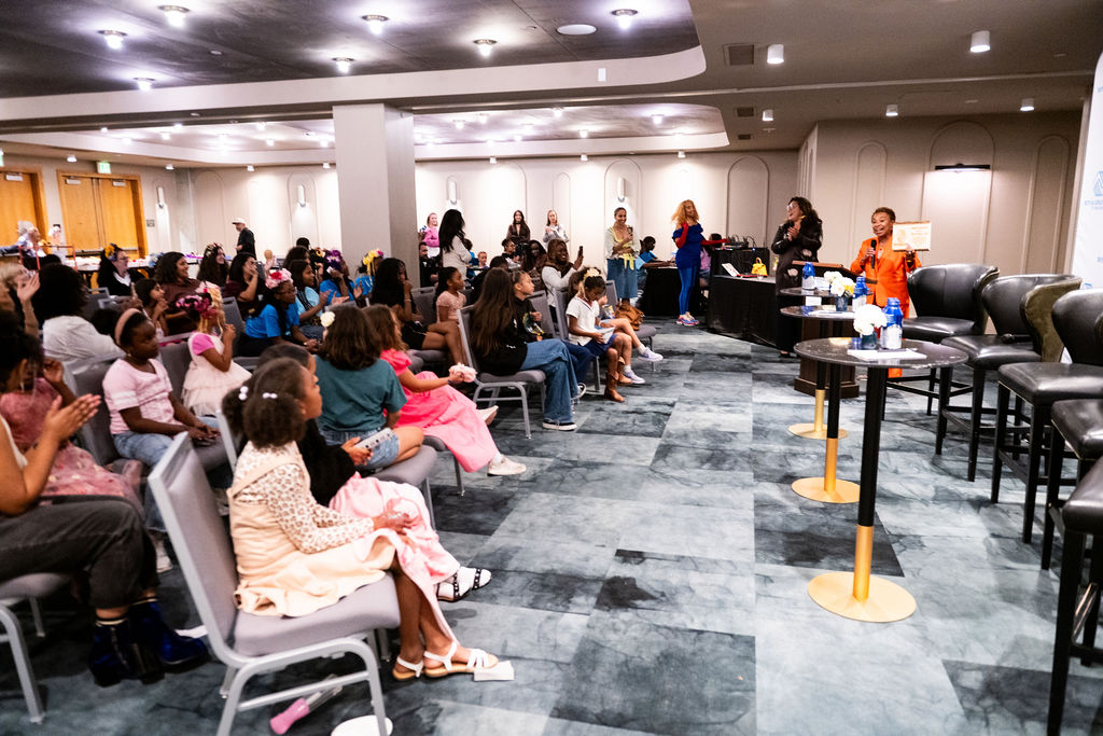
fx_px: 735
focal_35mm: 24
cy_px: 368
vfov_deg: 53.1
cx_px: 552
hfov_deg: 73.7
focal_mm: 24
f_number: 2.8
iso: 2500
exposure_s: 1/100
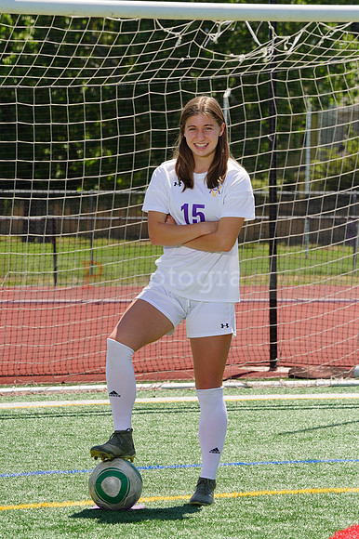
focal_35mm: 206
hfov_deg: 6.7
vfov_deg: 10.0
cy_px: 270
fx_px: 3085
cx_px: 180
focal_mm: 206
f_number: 13
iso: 200
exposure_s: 1/250
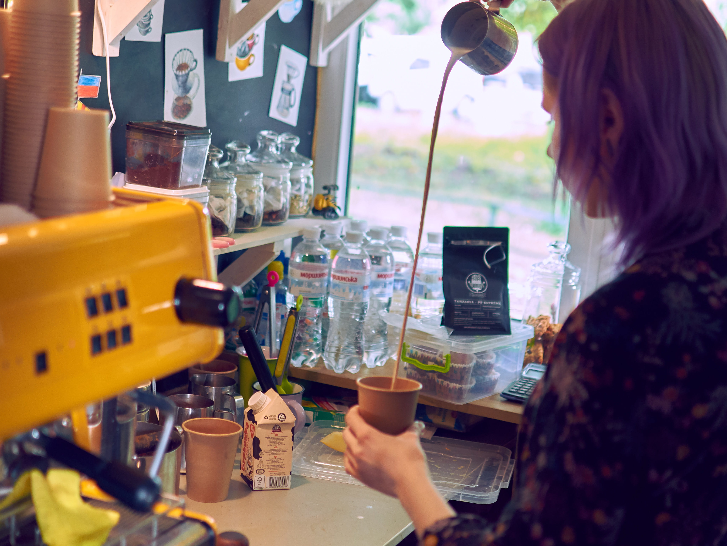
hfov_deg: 31.9
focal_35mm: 61
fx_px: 1272
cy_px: 260
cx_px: 379
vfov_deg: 24.2
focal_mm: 35
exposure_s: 1/125
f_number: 1.8
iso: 500
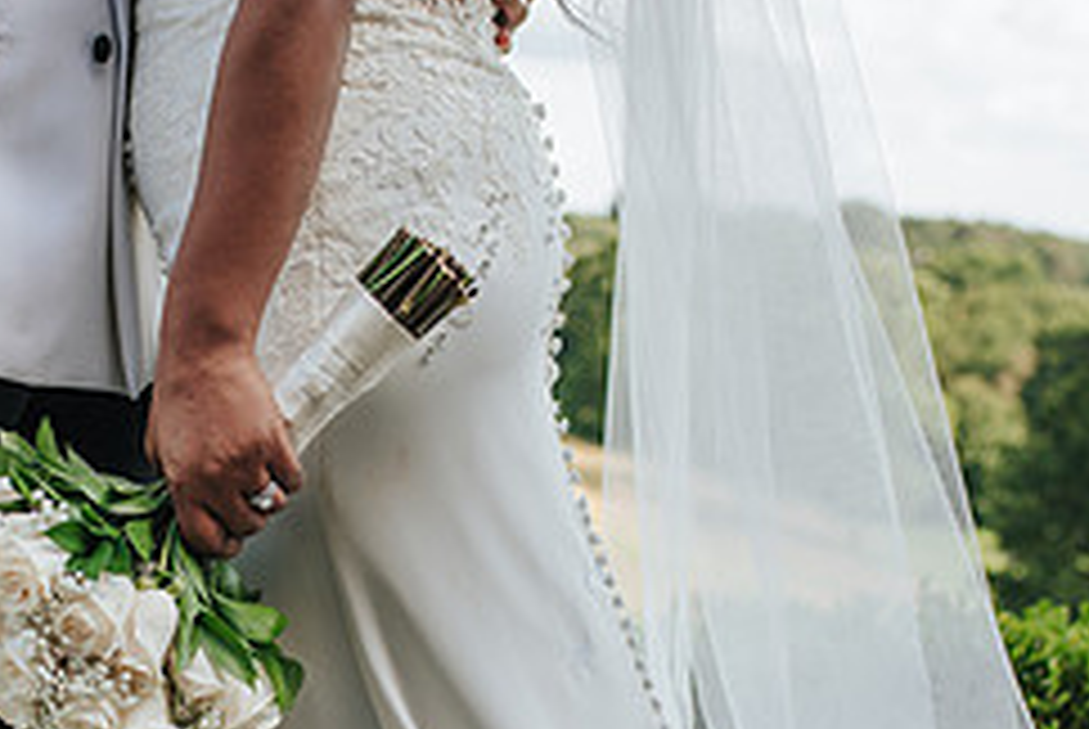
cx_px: 202
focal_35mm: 89
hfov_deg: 22.5
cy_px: 611
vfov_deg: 15.3
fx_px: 2695
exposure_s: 1/320
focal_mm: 35
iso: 100
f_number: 3.2
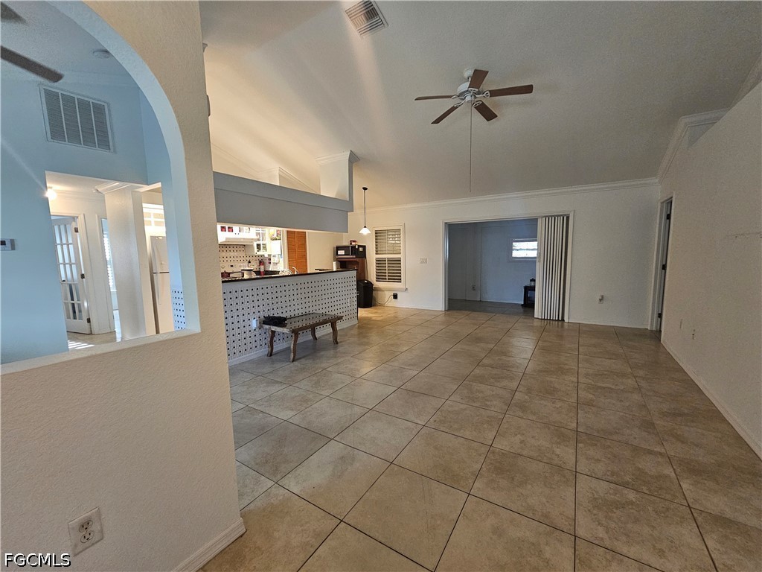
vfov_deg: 89.9
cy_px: 286
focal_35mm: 13
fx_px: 286
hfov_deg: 106.2
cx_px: 381
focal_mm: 2.2
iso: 250
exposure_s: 1/60
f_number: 2.2
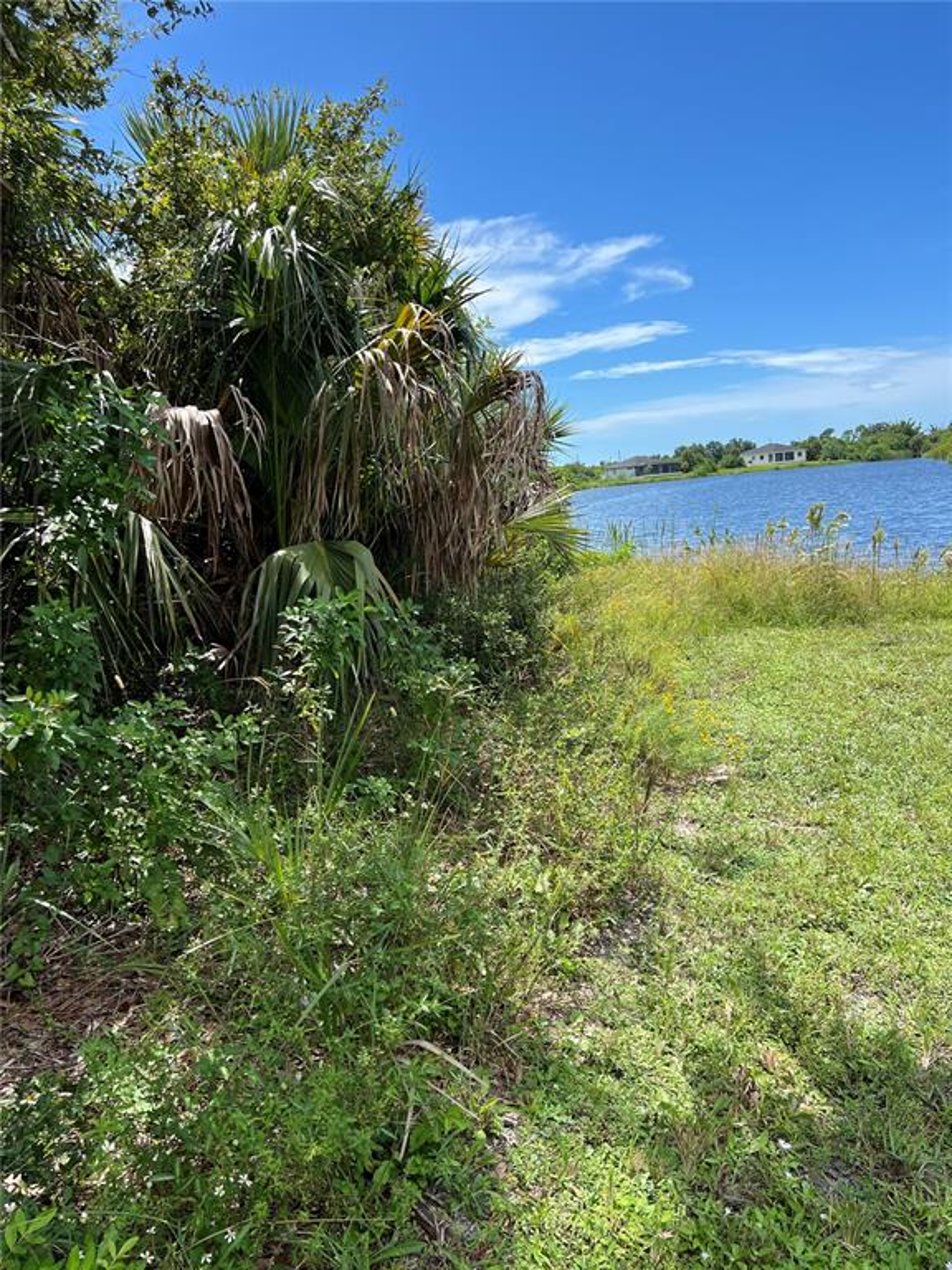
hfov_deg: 53.1
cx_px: 476
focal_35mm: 26
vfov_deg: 67.3
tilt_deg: -8.8
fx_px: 953
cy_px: 635
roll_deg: +5.5
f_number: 1.5
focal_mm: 5.7
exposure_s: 1/2632
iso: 50
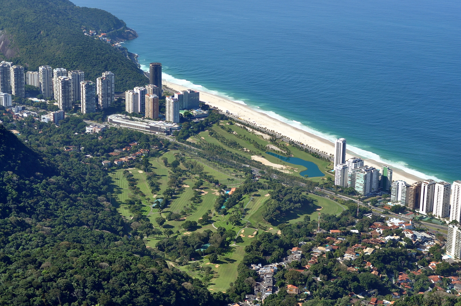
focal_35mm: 75
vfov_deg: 18.1
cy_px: 153
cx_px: 230
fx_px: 959
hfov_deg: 27.0
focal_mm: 50
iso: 200
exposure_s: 1/4000
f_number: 2.8
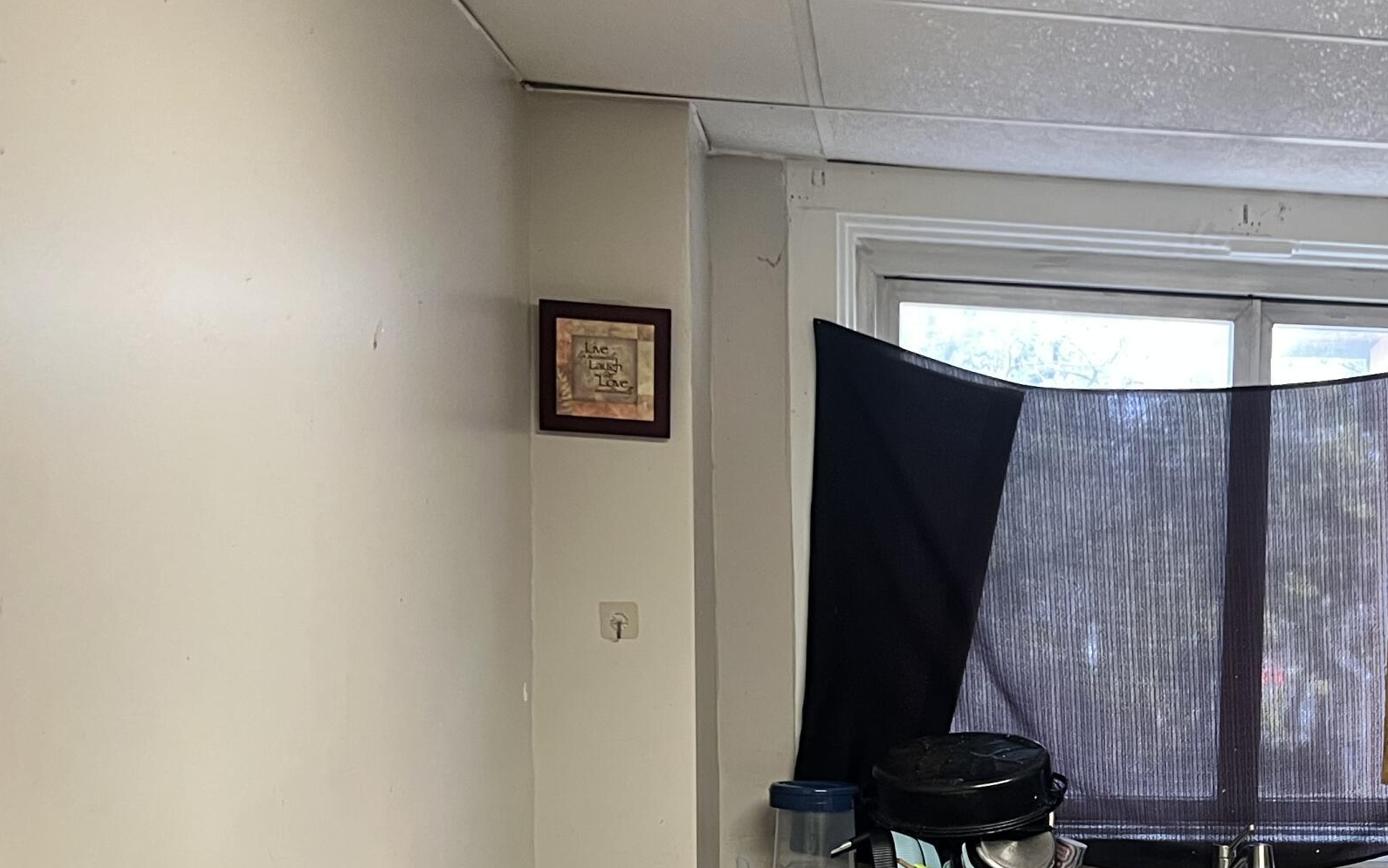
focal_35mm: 52
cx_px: 1222
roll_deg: -1.3
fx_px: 1967
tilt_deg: -7.1
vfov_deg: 23.9
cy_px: 851
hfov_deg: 36.7
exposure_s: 1/60
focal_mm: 5.7
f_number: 1.5
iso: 160
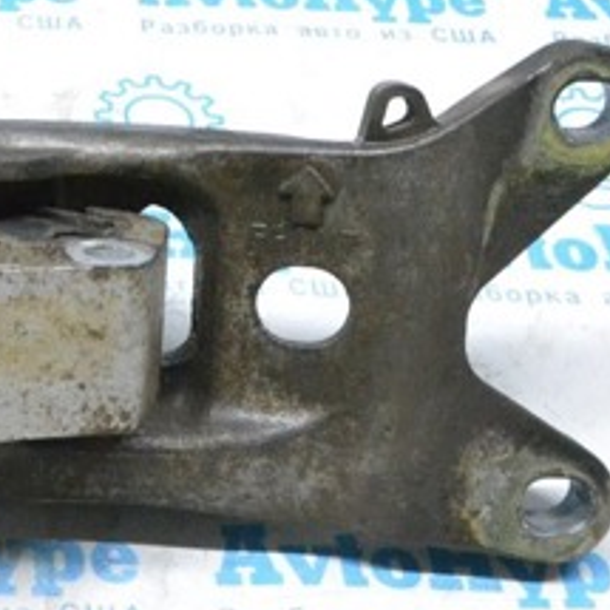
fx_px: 2113
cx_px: -176
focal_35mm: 106
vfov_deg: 16.4
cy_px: 173
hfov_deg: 15.6
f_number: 9
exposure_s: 1/160
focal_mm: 28
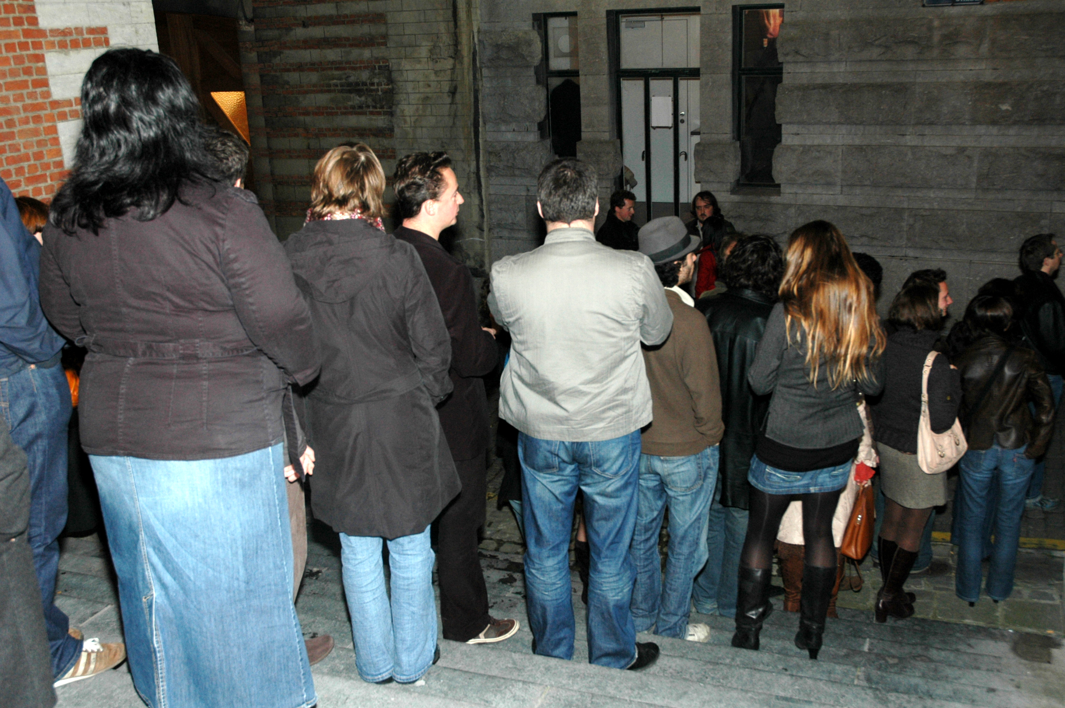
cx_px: 532
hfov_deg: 51.3
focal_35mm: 38
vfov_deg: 35.4
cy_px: 354
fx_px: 1108
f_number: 5
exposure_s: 1/60
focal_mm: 25
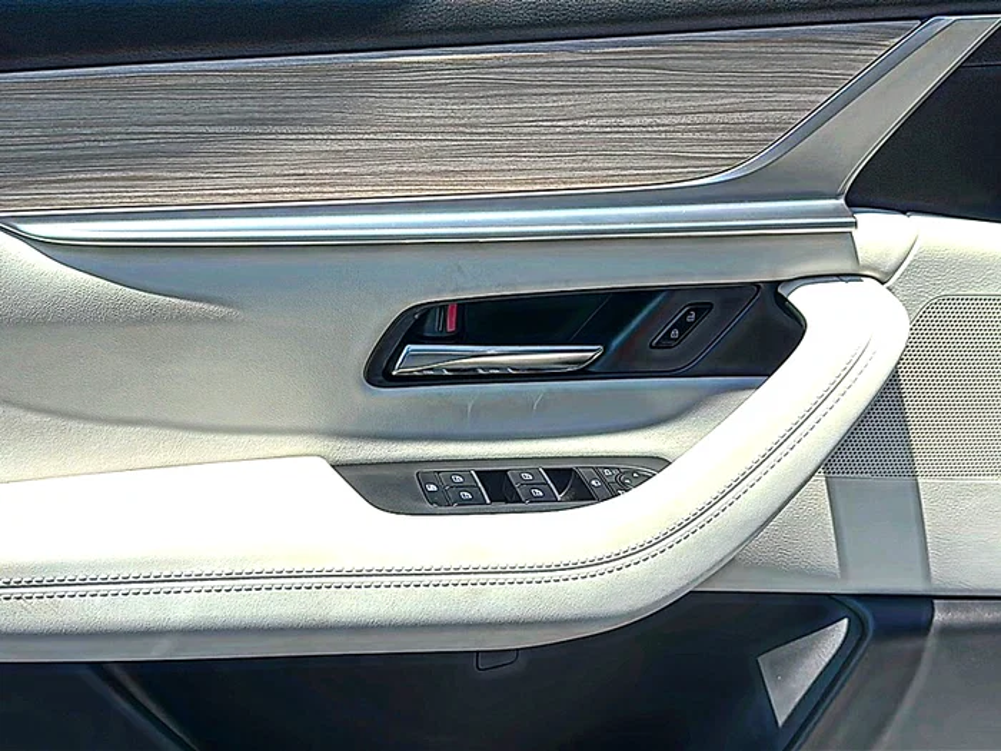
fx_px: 1041
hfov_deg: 51.4
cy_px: 376
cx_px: 500
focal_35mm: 36
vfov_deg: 39.7
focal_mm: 6.86
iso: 80
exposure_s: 1/4587
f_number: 1.78
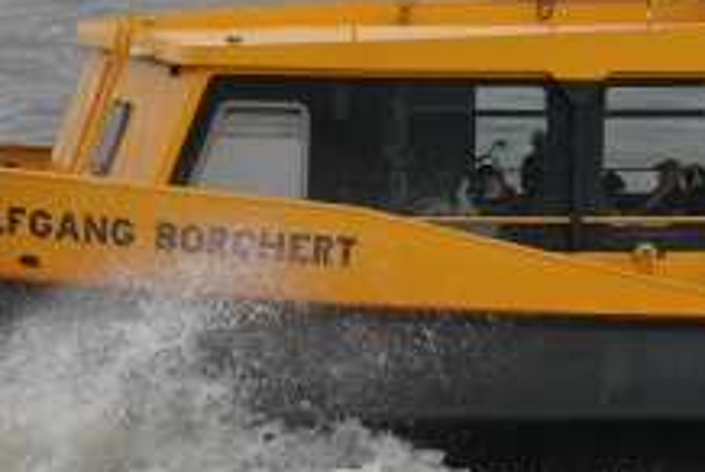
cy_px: -92
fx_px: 6452
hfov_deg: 6.2
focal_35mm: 329
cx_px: 1164
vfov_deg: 4.2
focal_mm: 70
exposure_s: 1/500
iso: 125
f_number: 5.6
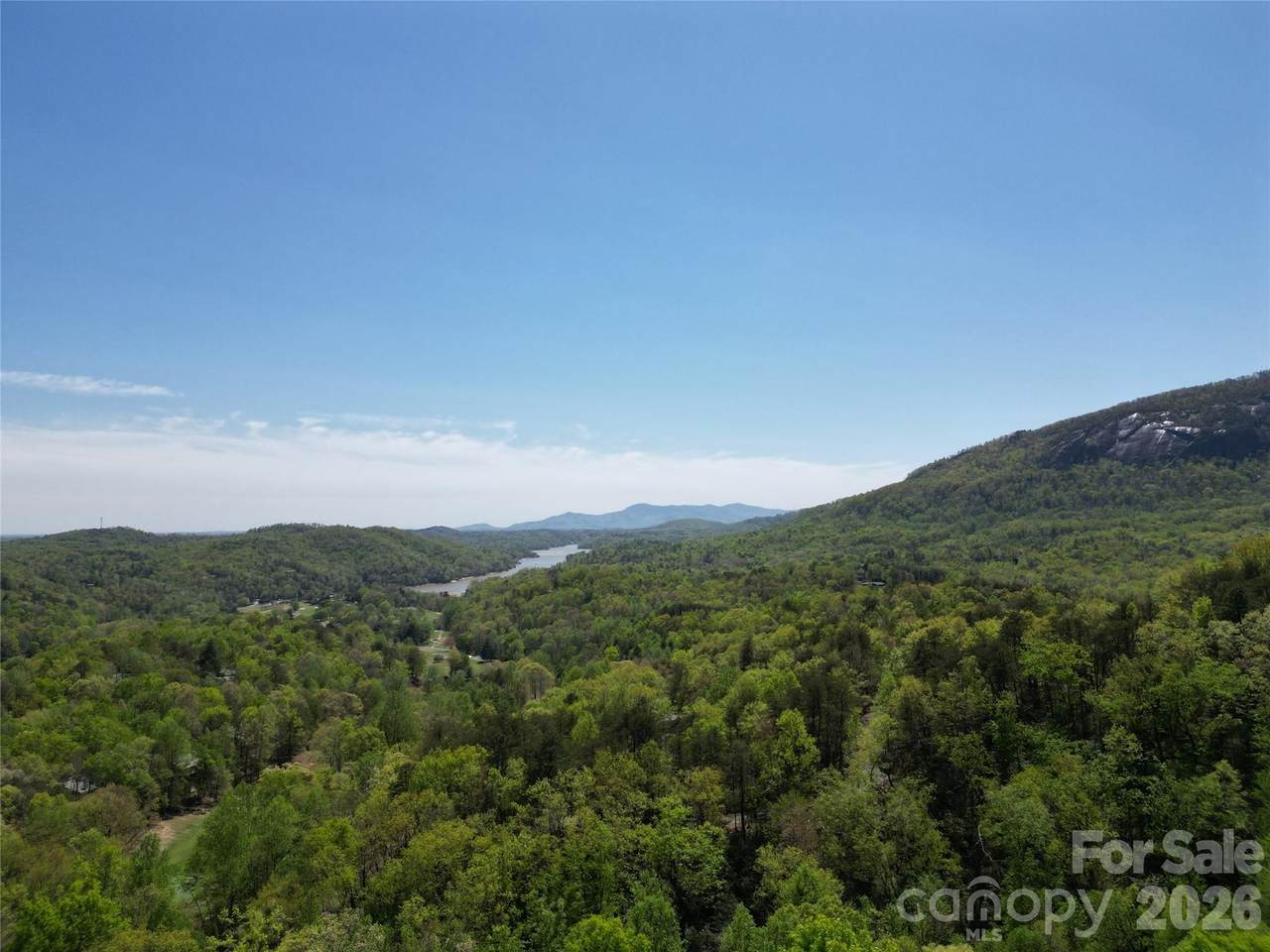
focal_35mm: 24
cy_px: 476
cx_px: 635
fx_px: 881
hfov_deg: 71.6
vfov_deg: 56.8
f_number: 1.7
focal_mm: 6.72
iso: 110
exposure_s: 1/4000
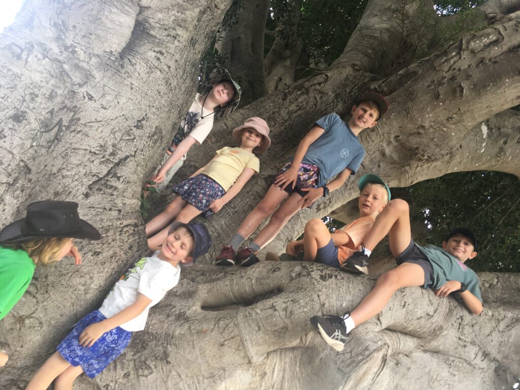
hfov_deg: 61.7
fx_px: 436
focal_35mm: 29
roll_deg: -42.4
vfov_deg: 48.2
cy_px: 195
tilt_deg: +16.5
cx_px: 260
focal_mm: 4.15
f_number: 2.2
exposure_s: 1/50
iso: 25
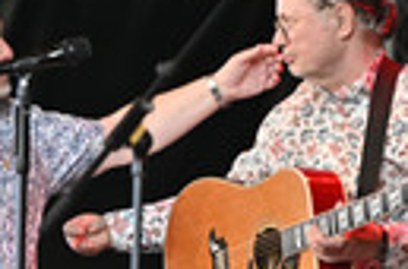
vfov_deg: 3.5
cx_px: 324
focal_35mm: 393
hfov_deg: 5.3
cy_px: 377
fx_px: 4438
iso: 320
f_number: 2.8
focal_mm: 112
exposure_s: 1/500
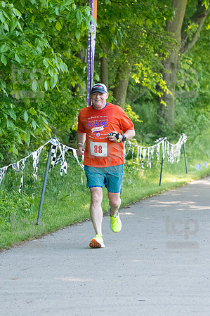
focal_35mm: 202
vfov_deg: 10.2
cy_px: 158
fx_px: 1771
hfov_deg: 6.8
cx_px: 105
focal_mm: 135
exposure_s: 1/1600
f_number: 5.6
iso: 4000
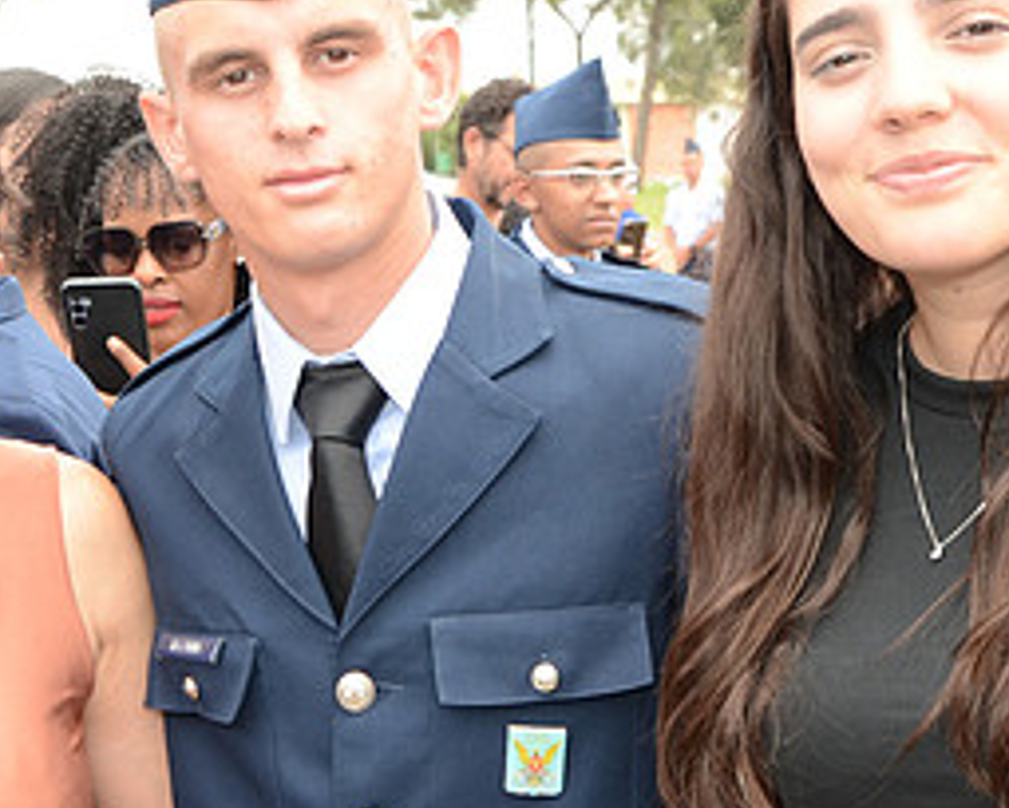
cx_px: 321
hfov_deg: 19.3
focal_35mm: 99
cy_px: 416
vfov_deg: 15.5
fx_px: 2958
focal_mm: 31
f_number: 6.3
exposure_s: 1/250
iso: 320
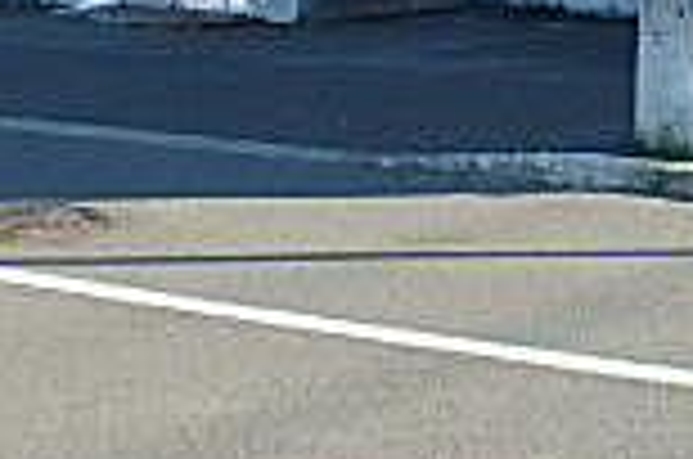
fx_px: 1748
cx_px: 886
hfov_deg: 20.6
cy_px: -558
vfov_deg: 12.5
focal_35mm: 91
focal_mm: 3.7
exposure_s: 1/320
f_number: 3.5
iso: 125
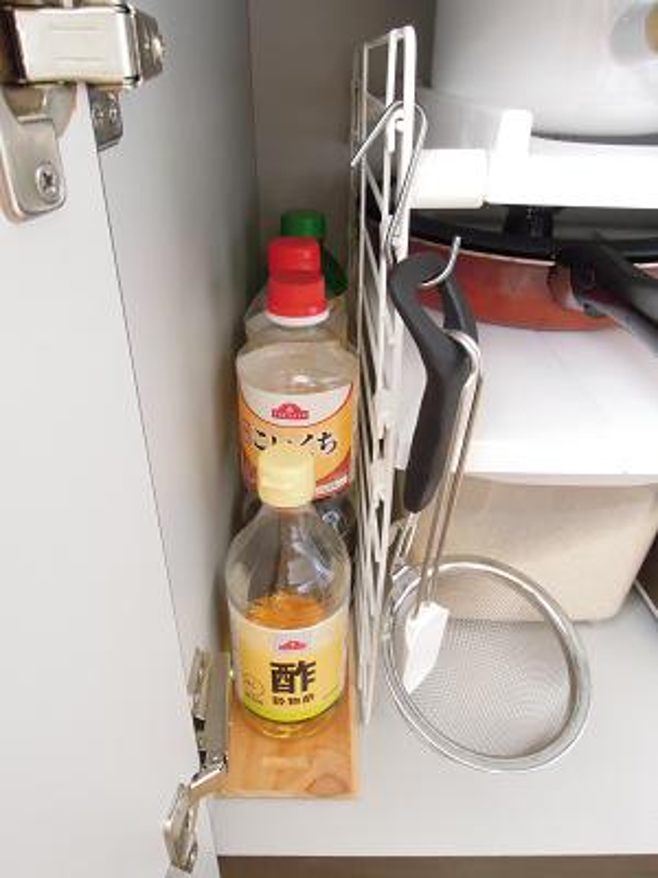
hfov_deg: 56.8
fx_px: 608
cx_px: 329
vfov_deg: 71.6
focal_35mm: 24
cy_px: 439
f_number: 8
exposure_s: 1/6
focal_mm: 4.3
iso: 800
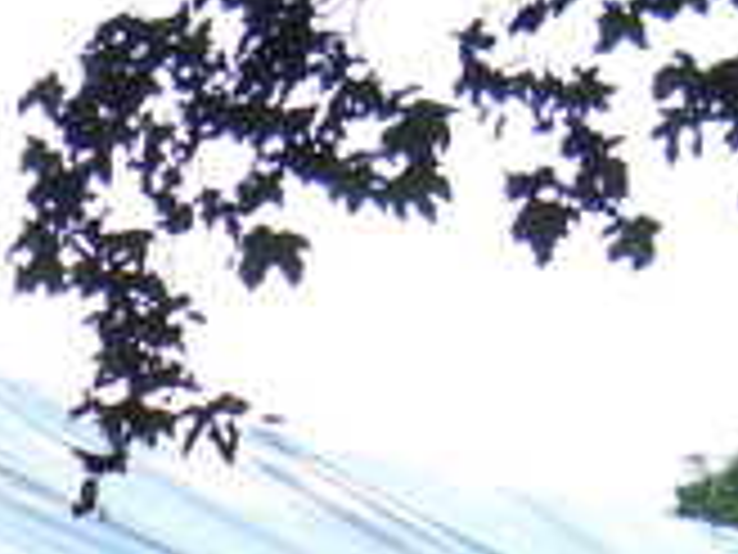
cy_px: 1025
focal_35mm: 203
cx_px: -286
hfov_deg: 9.5
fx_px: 4328
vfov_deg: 7.1
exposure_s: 1/160
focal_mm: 8
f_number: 2.8
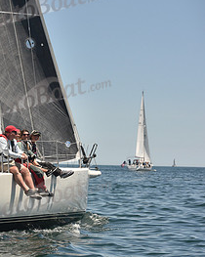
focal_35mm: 145
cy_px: 162
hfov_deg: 10.4
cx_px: -76
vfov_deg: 13.3
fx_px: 1101
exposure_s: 1/800
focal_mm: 70
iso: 250
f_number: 5.6
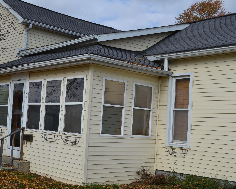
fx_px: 346
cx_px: 97
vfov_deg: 30.5
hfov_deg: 37.5
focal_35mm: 50
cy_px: 95
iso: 100
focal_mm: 29
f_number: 8
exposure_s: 1/250
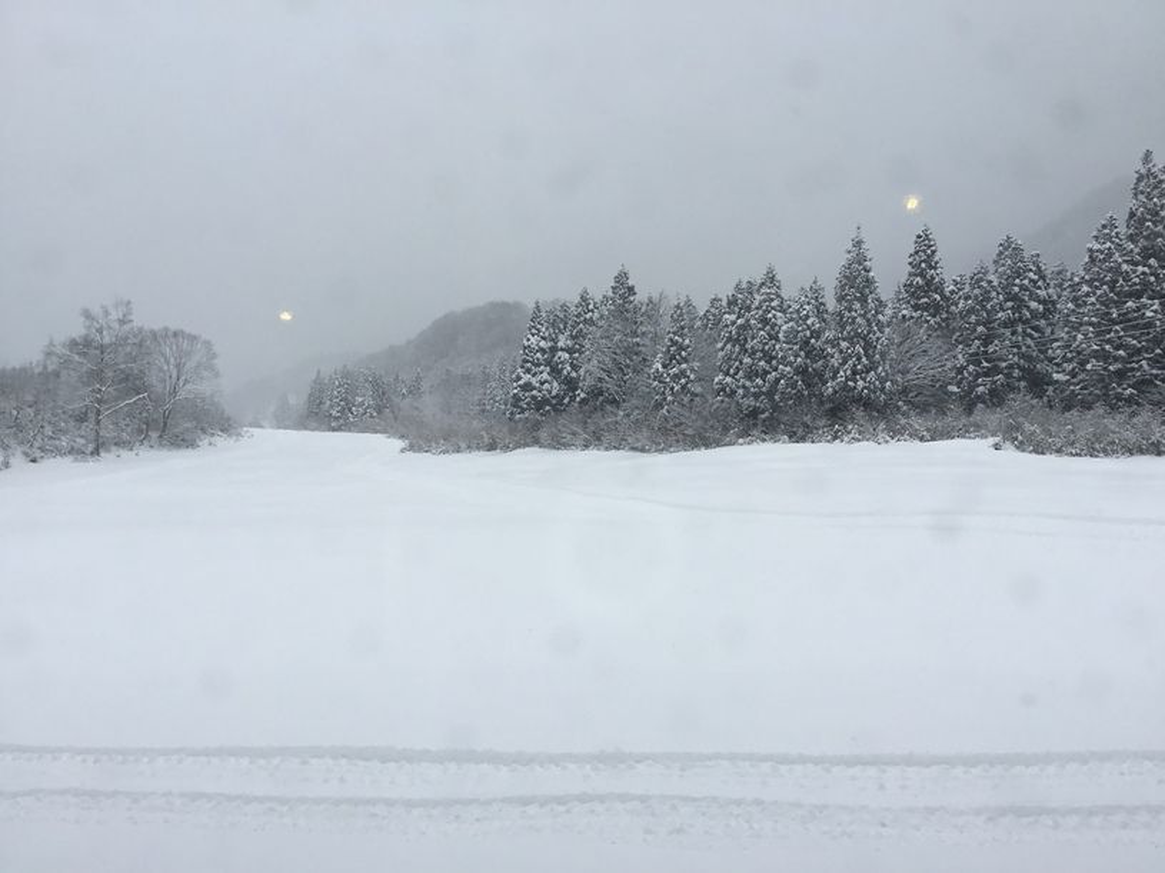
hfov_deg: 58.4
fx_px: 1043
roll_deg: +1.1
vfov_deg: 45.4
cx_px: 582
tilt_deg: +5.5
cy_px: 436
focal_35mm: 31
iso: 25
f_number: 2.4
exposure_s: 1/1359
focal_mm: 3.3
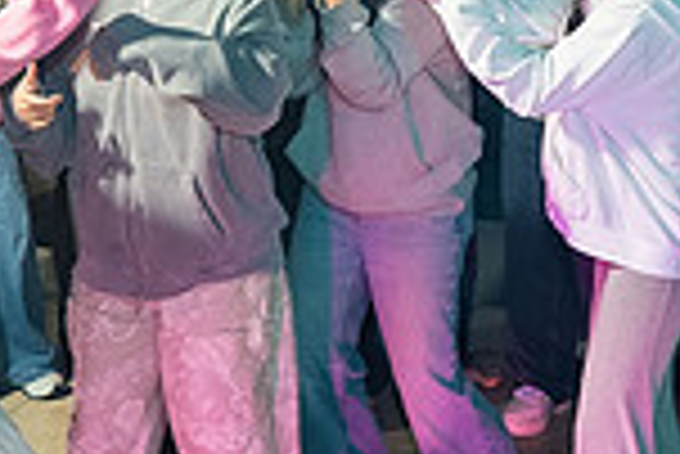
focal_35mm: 92
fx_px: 1739
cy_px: 20
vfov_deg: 14.7
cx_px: 419
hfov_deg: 22.1
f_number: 2.8
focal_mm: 24
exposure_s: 1/160
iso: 1000
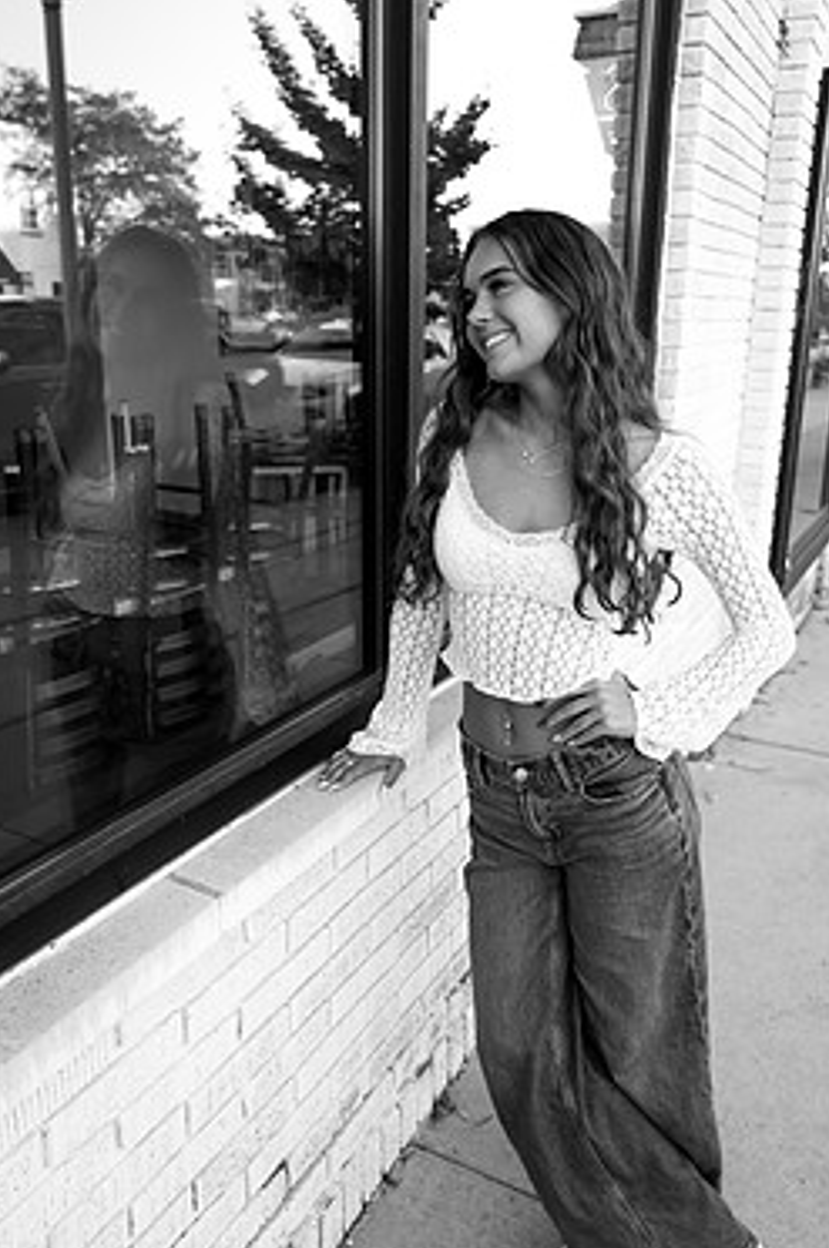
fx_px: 1004
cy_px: 580
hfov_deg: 44.8
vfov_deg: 63.7
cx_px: 425
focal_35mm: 29
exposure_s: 1/800
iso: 1600
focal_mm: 24
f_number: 4
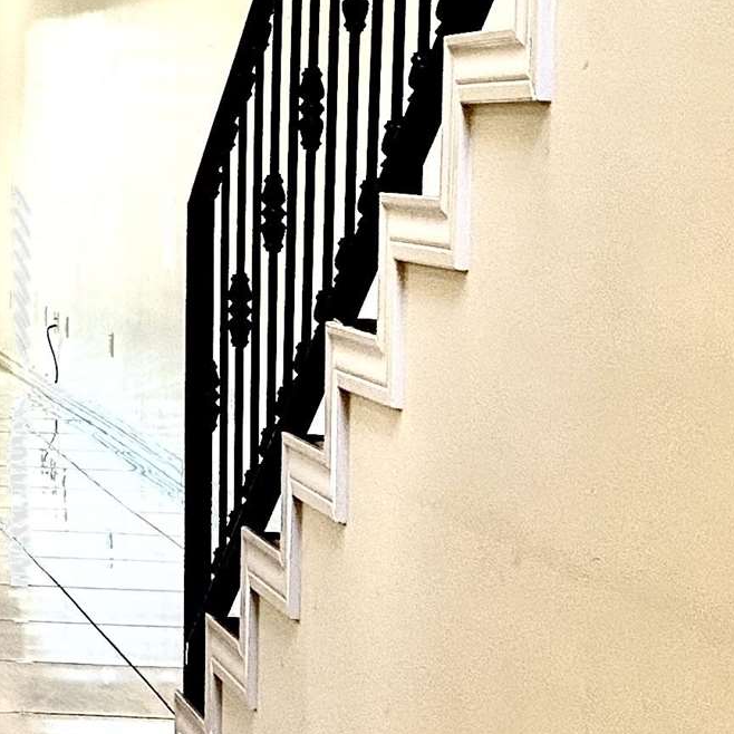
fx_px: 2375
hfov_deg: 15.4
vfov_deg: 17.4
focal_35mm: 99
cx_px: -538
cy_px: 120
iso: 320
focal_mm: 6.86
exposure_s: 1/60
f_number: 1.78
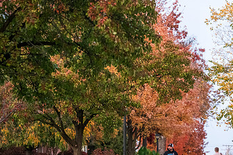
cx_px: 179
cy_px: 90
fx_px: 1385
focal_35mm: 214
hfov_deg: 9.6
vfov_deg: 6.4
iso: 2000
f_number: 4
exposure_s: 1/200
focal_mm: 125
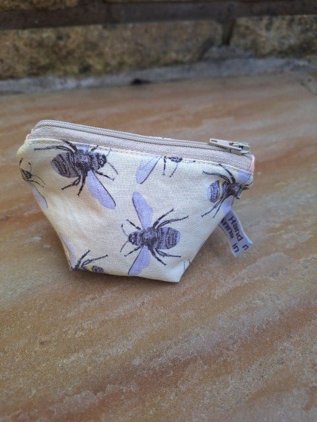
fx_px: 281
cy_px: 211
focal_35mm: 23
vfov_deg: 73.9
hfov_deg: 58.9
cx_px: 158
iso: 40
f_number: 1.8
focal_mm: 5.54
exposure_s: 1/182
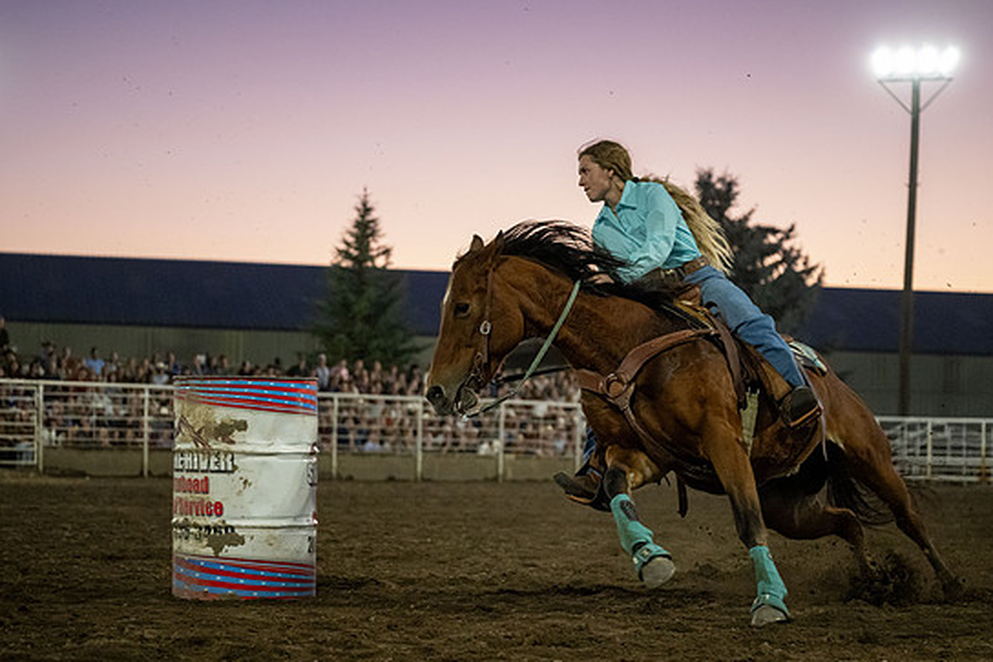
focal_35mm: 86
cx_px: 545
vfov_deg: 15.9
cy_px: 429
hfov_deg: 23.6
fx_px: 2373
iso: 5000
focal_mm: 66
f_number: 2.8
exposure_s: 1/500
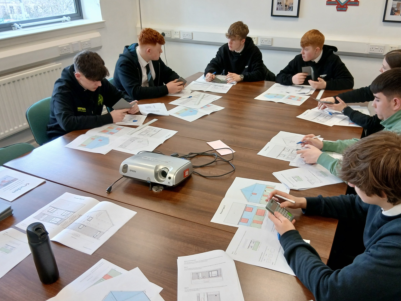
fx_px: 348
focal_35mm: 30
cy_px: 156
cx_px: 221
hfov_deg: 59.8
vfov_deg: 46.8
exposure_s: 1/50
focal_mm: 3.98
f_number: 1.8
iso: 125
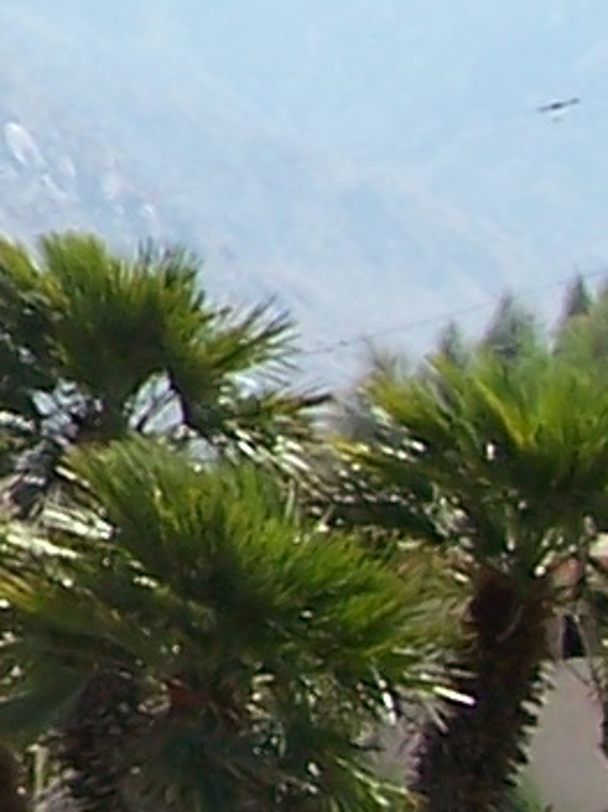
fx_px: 5226
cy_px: -113
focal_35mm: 223
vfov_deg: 8.8
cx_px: -1269
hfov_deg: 6.1
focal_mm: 5.6
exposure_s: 1/350
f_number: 5.6
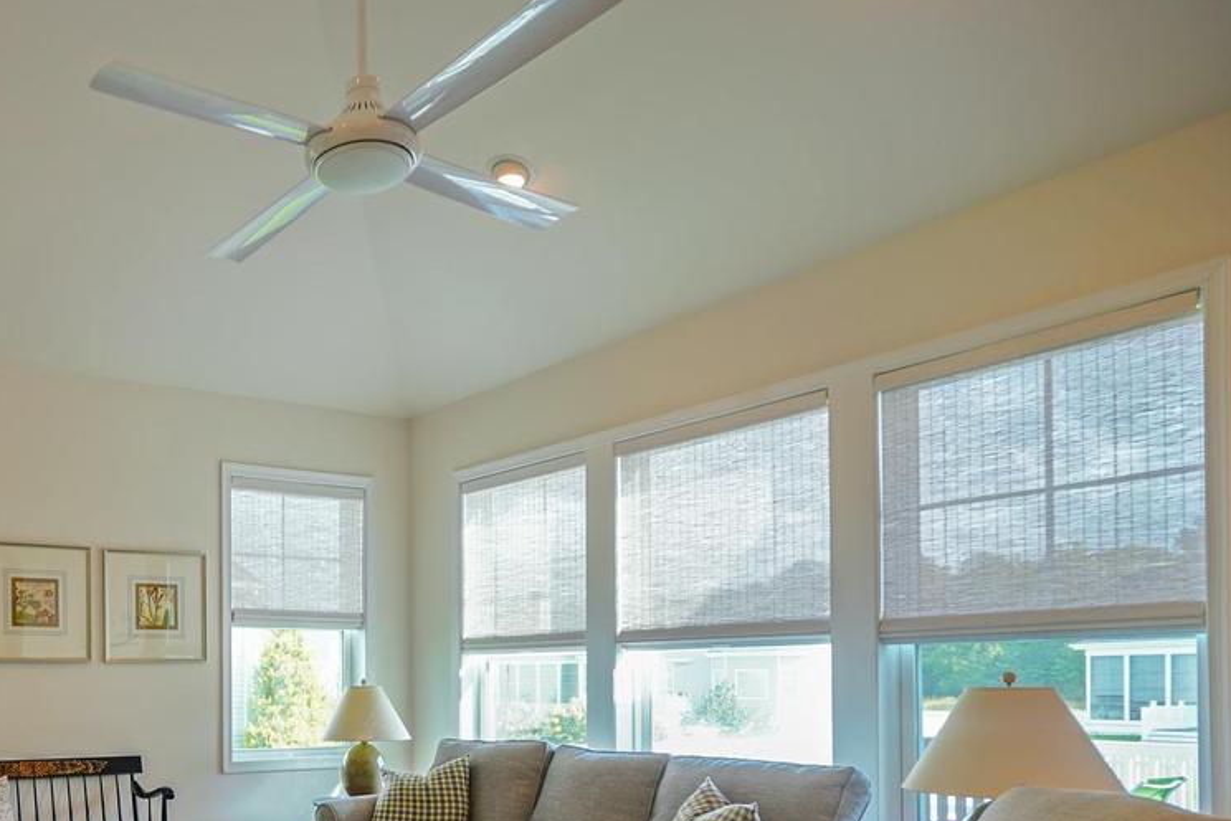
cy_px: 682
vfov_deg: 42.5
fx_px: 992
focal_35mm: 29
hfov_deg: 57.6
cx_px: 205
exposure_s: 1/40
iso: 125
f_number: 3.2
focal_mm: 10
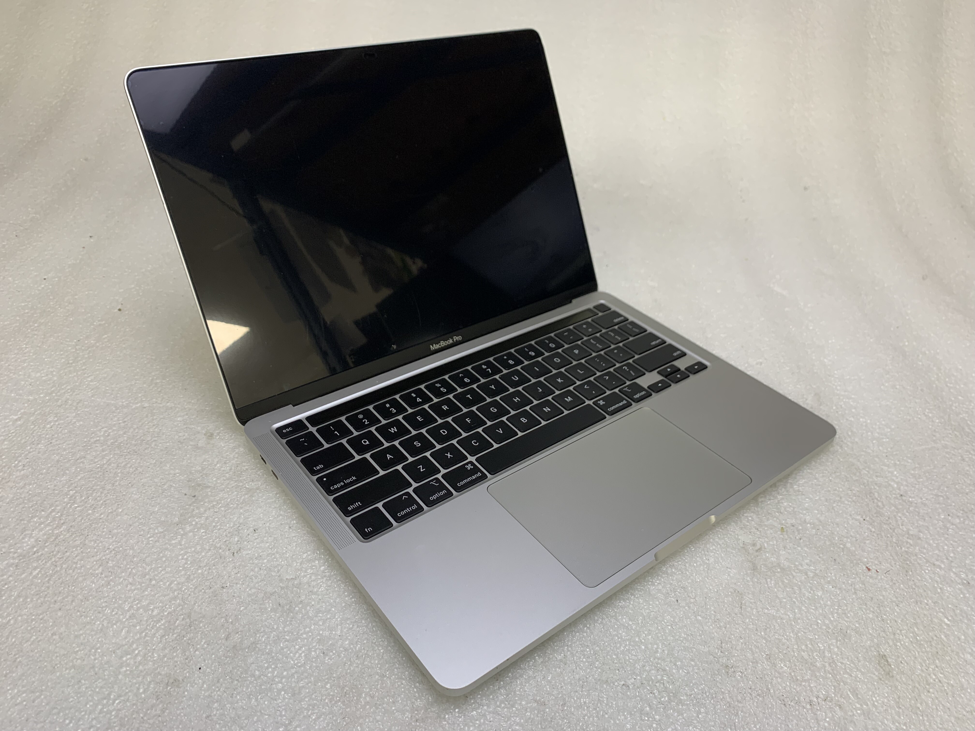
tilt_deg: -33.7
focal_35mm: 26
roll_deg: -4.4
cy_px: 366
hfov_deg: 67.3
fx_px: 732
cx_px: 488
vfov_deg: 53.1
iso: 64
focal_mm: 4.25
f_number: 1.8
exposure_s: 1/60
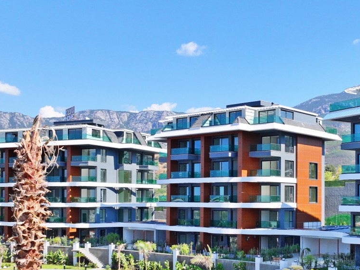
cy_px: 195
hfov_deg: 40.4
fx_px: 478
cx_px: 258
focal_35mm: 46
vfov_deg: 31.1
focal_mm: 12.29
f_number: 2.8
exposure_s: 1/2000
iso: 140
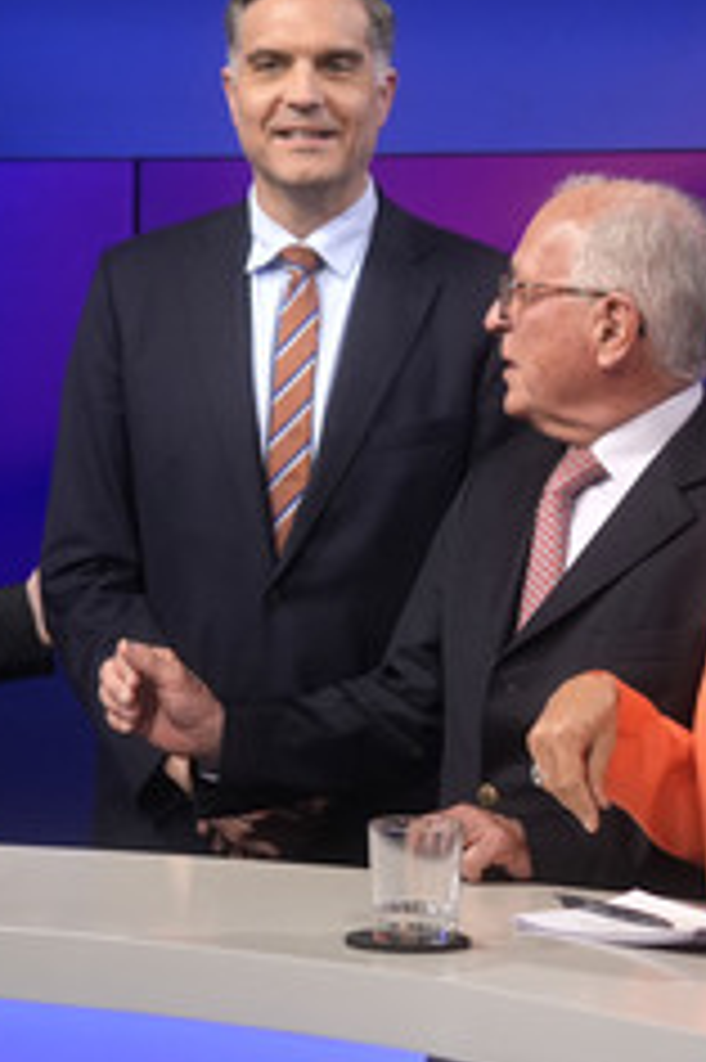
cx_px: 335
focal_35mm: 86
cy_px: 477
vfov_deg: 23.6
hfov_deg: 15.9
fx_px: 2533
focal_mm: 30
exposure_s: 1/250
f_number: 2.2
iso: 640
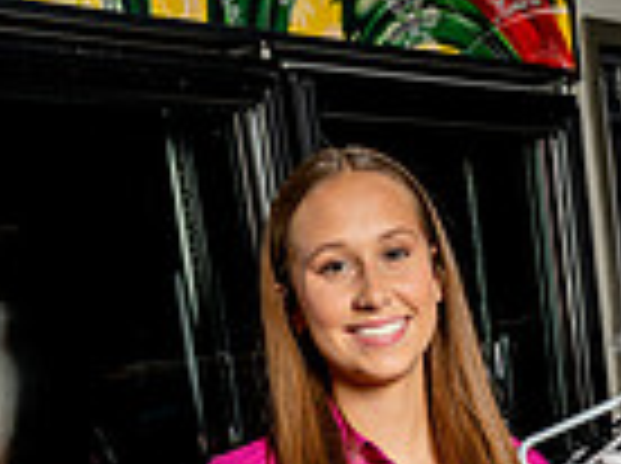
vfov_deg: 11.6
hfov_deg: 17.9
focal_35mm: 110
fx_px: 1970
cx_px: 405
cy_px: 1009
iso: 200
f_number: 5.6
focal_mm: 35
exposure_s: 1/125
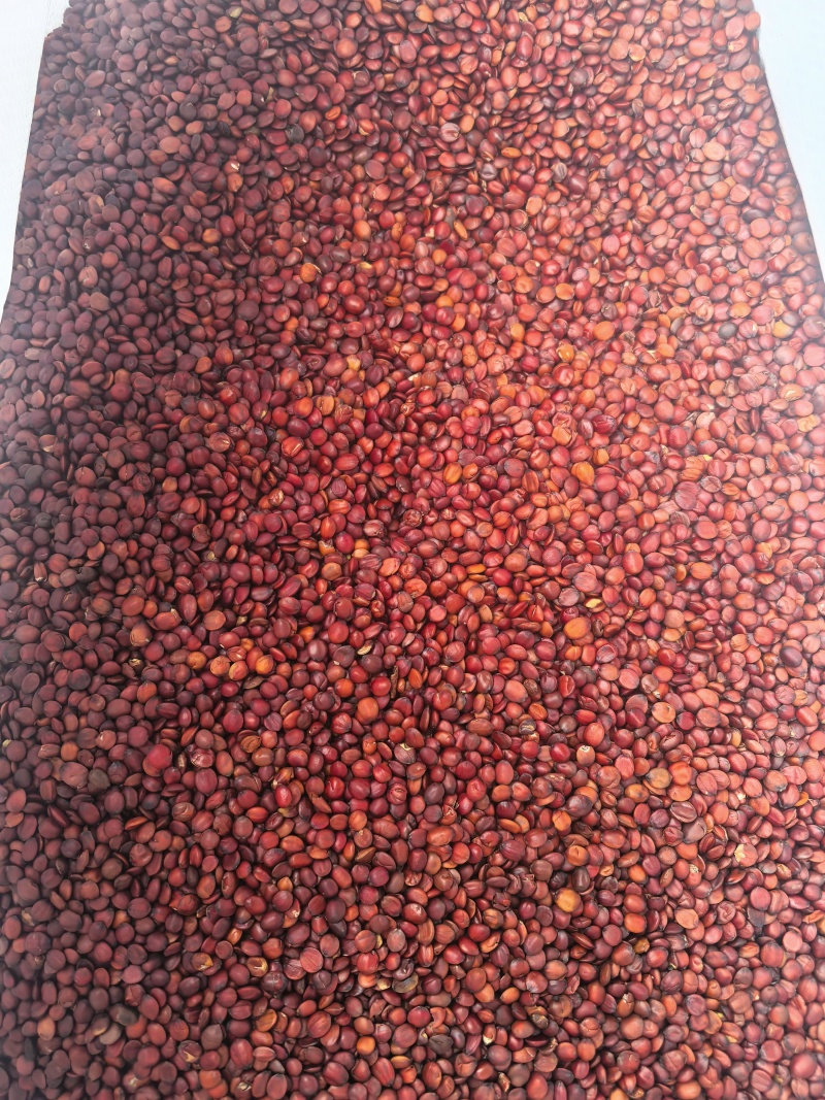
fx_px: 858
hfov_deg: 51.3
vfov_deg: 65.3
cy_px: 550
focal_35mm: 27
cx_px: 412
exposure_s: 1/524
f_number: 2
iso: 50
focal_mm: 6.35
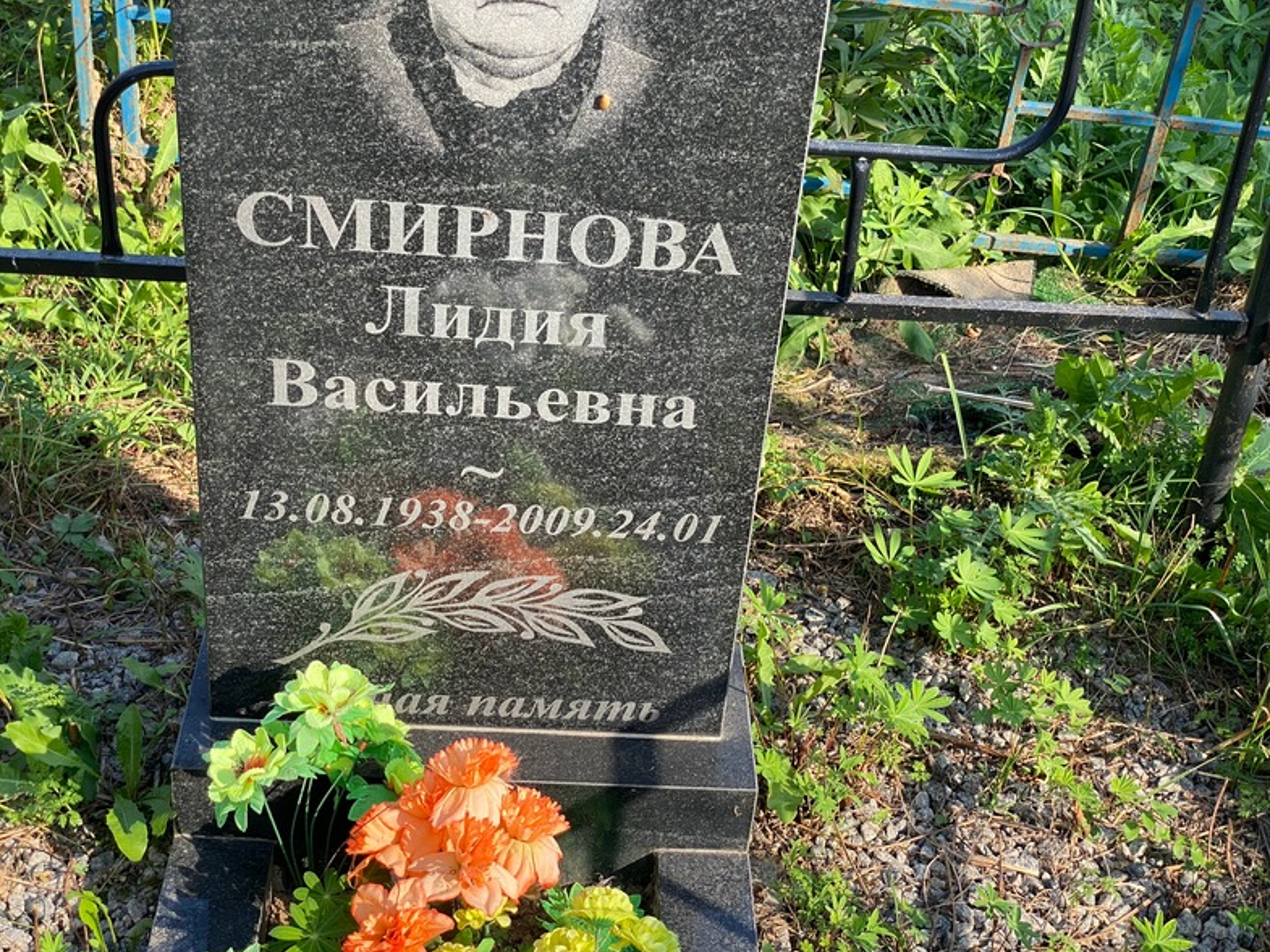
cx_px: 629
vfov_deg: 27.5
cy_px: 472
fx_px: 1945
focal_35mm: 53
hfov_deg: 36.2
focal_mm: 6
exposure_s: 1/381
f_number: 2
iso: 20
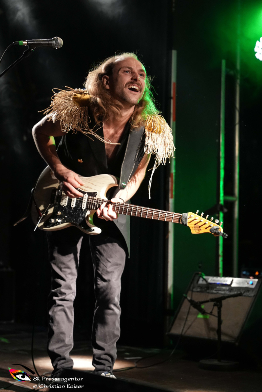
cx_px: 131
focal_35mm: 70
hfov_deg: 19.5
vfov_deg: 28.8
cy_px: 196
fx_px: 764
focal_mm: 70
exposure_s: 1/250
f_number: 2.8
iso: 3200
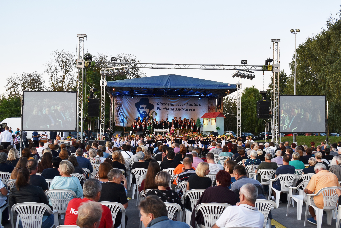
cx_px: 170
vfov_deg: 34.2
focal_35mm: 39
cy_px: 114
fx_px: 369
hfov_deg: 49.6
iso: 400
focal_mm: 26
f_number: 5.6
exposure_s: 1/80
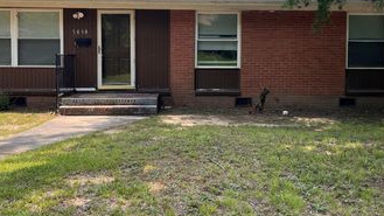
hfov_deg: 47.4
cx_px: 194
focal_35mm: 43
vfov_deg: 27.5
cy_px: 71
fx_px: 438
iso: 50
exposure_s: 1/1009
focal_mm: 5.1
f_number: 1.6
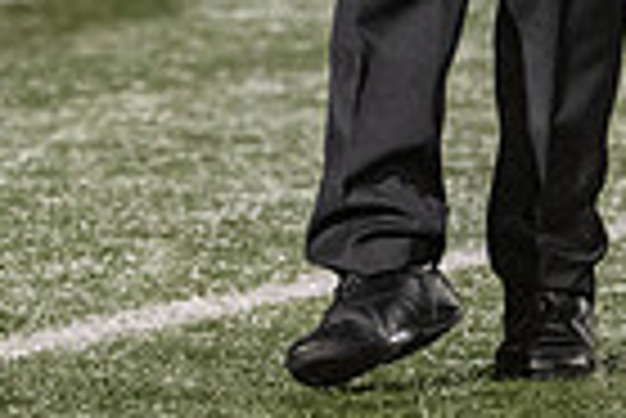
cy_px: -749
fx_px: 13925
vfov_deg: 1.7
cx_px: 563
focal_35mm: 800
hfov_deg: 2.6
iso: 4000
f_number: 2.8
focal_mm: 120
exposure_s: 1/500
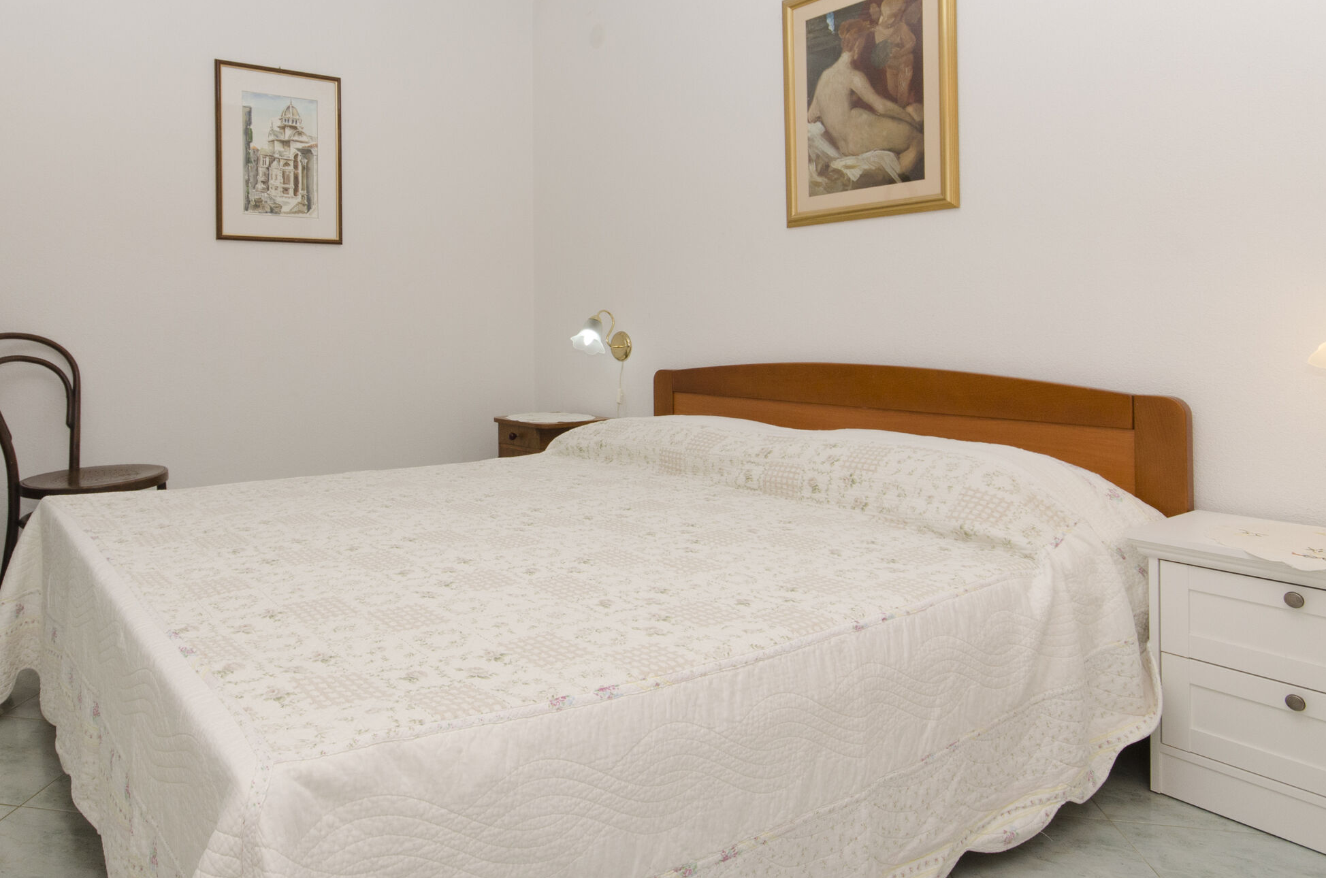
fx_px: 872
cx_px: 496
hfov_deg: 73.2
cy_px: 313
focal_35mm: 24
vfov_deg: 52.7
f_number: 8
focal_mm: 11
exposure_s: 1/200
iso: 500
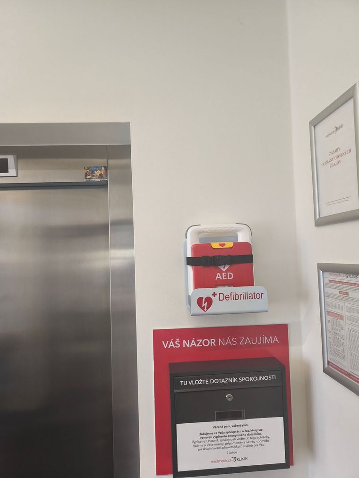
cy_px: 239
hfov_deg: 58.9
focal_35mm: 23
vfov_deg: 73.9
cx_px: 180
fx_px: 318
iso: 1000
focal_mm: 6.14
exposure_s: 1/50
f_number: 1.65
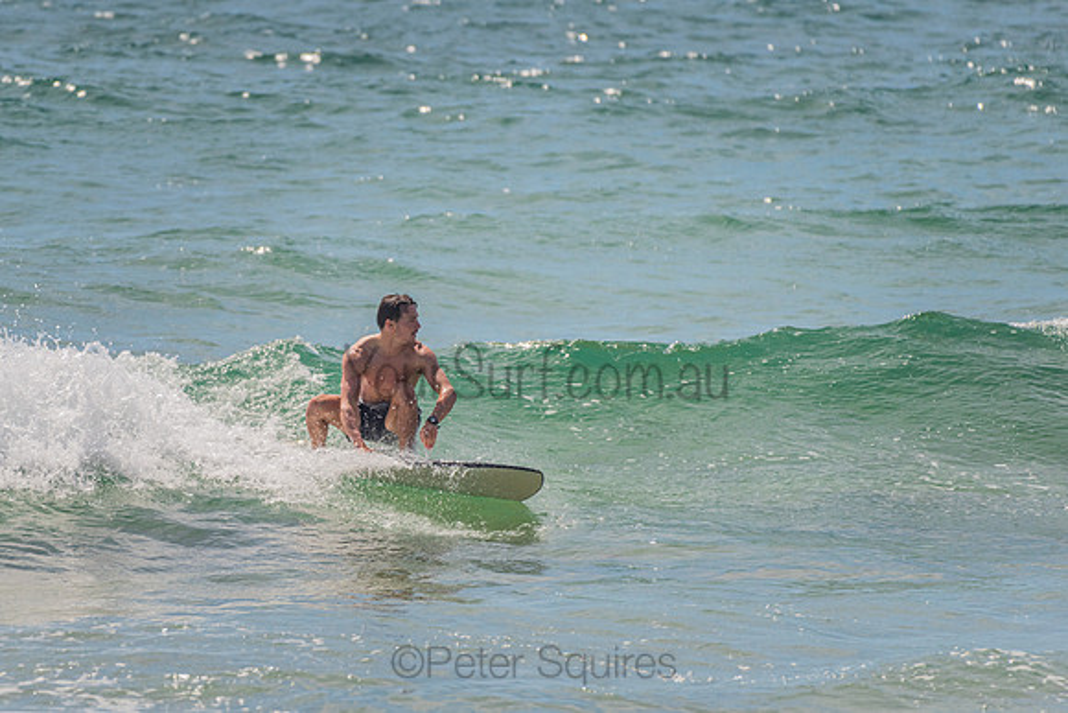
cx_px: 413
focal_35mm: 613
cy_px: 392
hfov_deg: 3.4
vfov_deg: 2.2
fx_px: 18200
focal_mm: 500
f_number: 5.6
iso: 280
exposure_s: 1/1250
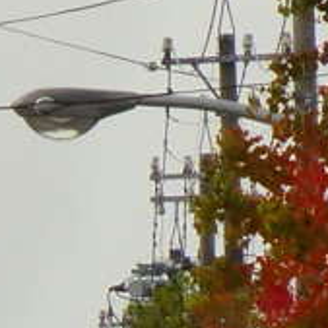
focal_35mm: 1469
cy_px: 673
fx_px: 15748
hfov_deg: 1.2
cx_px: -272
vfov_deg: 1.2
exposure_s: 1/640
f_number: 5.4
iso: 160
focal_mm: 31.3
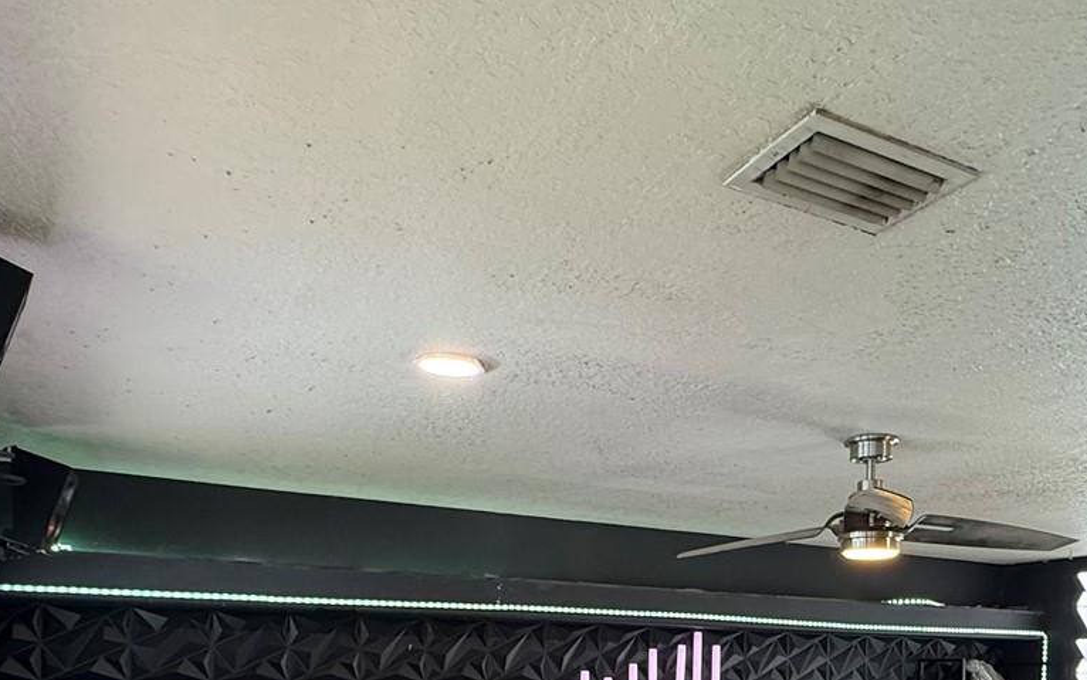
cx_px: 597
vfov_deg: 36.8
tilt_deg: -0.3
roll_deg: -1.2
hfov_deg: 61.1
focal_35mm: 31
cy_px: 667
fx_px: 918
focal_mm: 2.22
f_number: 2.2
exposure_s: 1/59
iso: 320
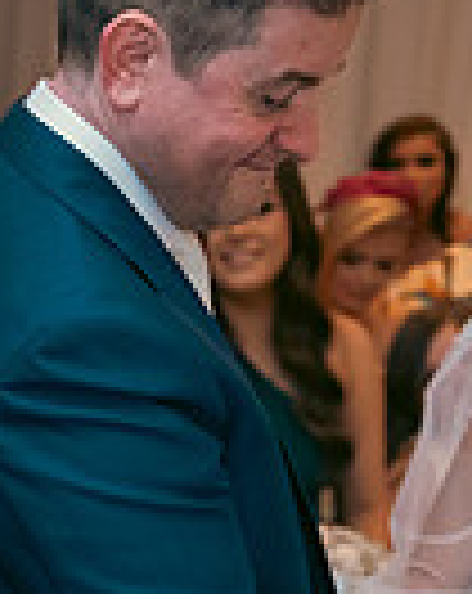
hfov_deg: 9.5
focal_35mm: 149
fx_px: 2611
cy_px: 808
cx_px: -517
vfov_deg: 12.5
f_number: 3.5
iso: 800
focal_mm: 36
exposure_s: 1/160
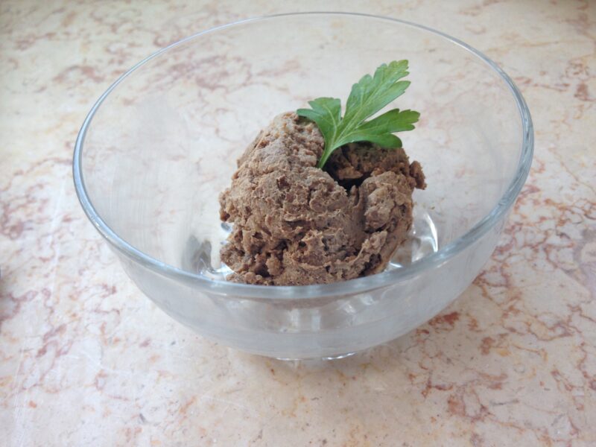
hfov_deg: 55.4
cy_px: 224
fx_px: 568
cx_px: 298
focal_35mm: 33
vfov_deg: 42.9
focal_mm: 4.12
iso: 64
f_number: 2.4
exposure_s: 1/120
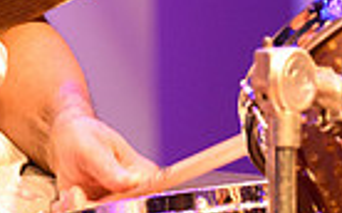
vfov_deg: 1.6
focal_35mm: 813
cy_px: -207
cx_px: 223
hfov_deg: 2.6
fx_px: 7571
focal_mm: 190
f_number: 5.6
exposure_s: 1/125
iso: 3200
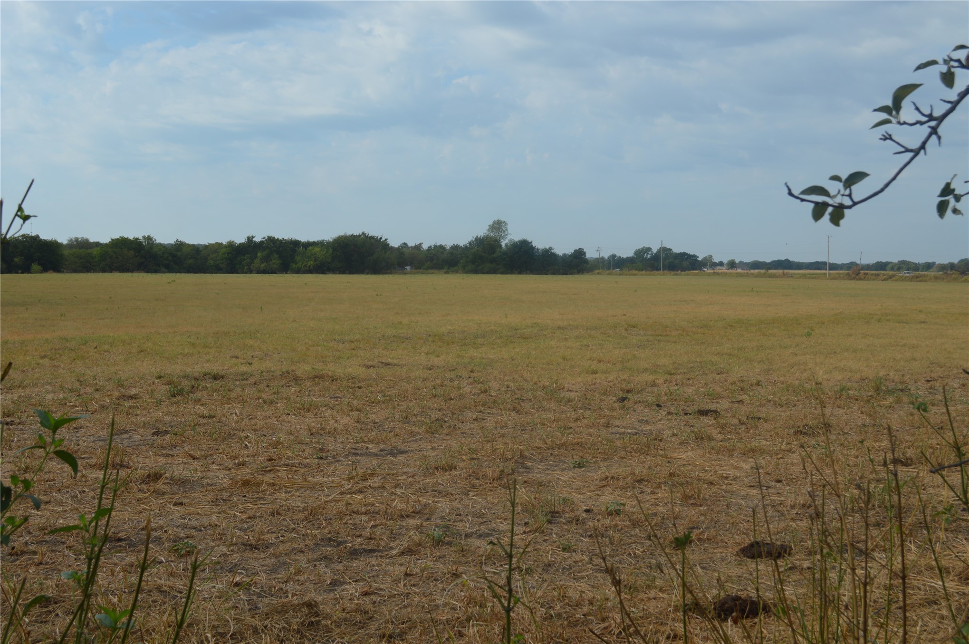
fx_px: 1210
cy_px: 322
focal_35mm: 45
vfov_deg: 29.8
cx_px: 484
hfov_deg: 43.6
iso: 100
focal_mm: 30
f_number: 8
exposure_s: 1/250
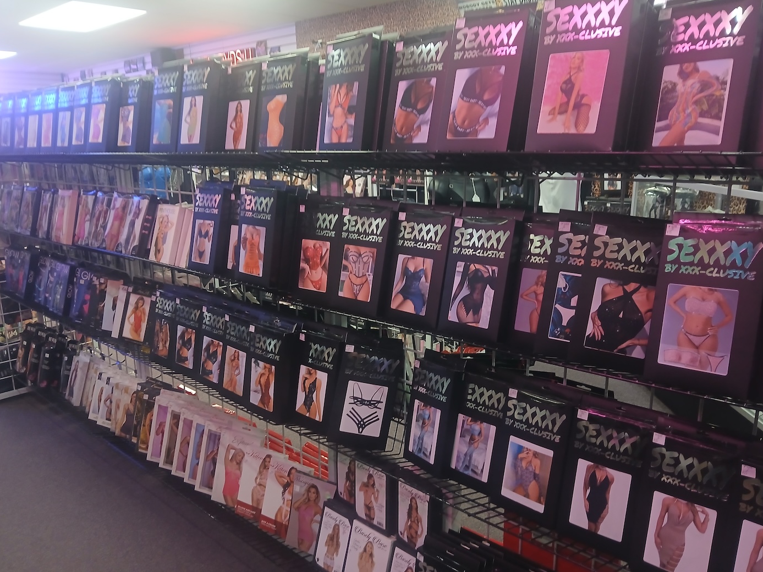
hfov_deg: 65.3
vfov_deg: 51.3
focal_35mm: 27
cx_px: 392
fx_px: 595
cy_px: 279
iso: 250
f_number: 1.8
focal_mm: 3.98
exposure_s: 1/30
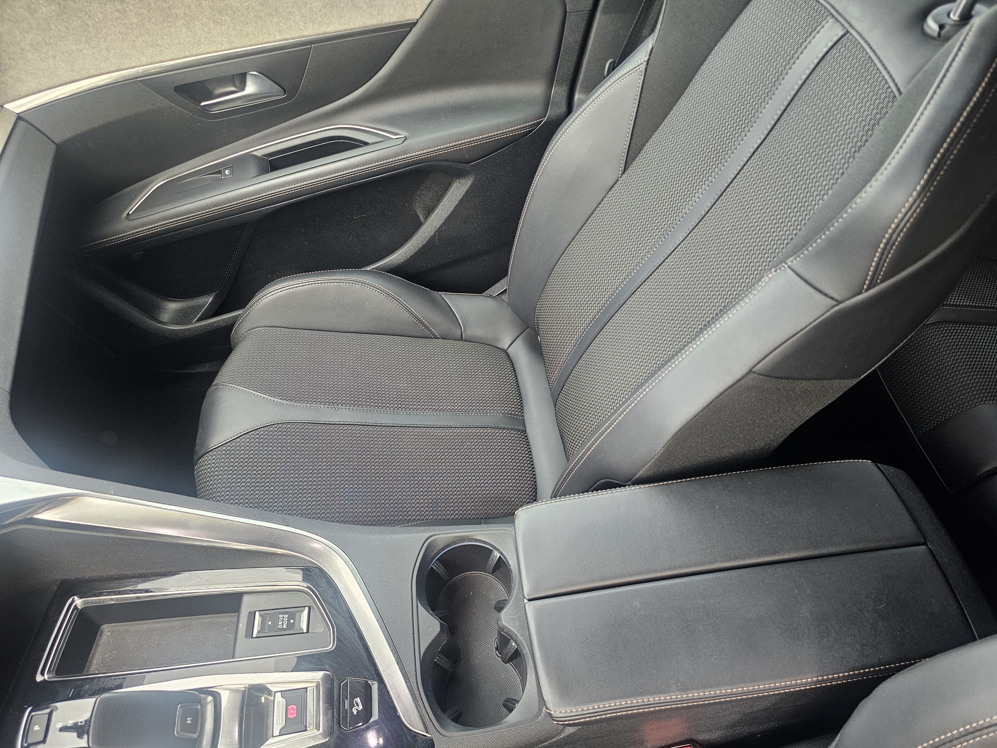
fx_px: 662
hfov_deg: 73.9
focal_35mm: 23
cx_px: 498
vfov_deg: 58.9
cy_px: 374
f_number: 1.7
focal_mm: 6.3
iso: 200
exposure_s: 1/120
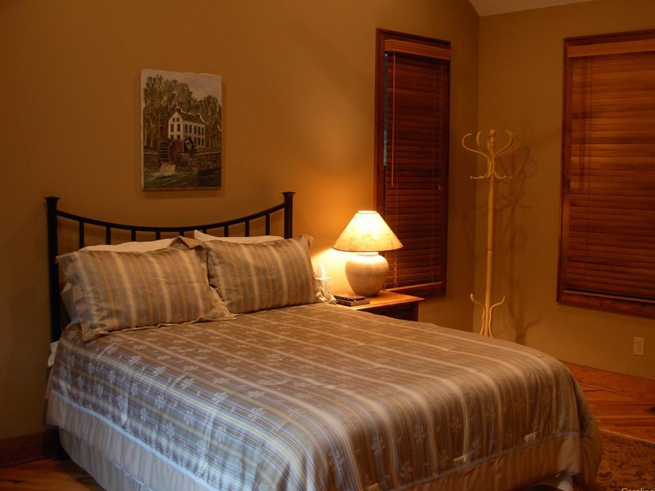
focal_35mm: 41
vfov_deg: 35.1
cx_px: 347
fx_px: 776
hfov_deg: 45.7
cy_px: 234
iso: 79
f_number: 2.9
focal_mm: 6.3
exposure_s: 1/4.4
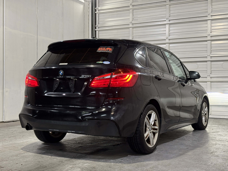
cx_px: 114
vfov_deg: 30.3
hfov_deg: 39.7
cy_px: 86
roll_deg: -1.0
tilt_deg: +0.6
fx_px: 316
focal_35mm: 48
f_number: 1.78
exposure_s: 1/60
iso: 160
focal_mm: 6.76
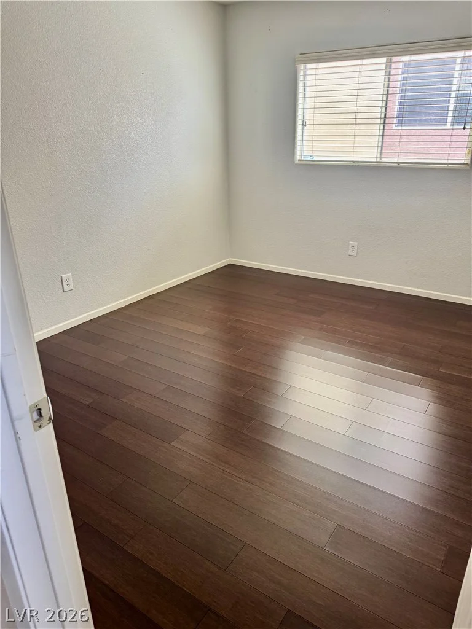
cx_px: 236
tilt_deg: -22.6
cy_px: 314
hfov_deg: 56.8
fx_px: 436
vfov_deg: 71.6
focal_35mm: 24
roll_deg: +1.5
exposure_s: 1/121
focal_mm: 6.76
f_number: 1.78
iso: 200
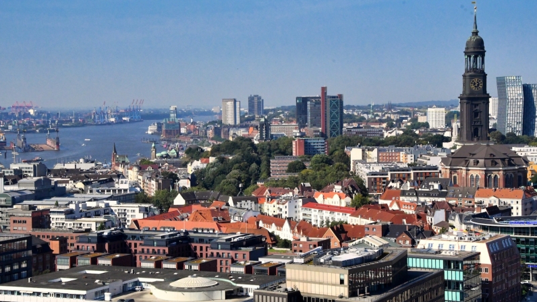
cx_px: 269
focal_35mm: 79
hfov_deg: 26.8
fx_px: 1125
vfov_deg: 15.3
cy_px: 144
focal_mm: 50
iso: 4000
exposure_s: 1/2000
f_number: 22
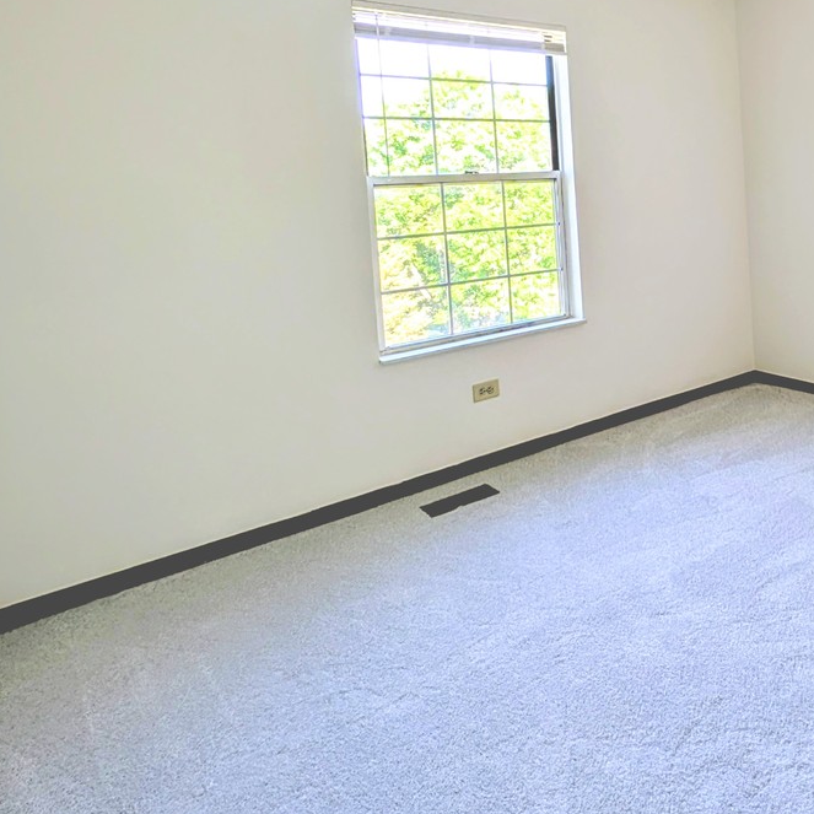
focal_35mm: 23
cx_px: 681
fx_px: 612
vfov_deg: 63.7
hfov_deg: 60.3
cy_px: 212
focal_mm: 2.23
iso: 55
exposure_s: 1/120
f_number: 1.95
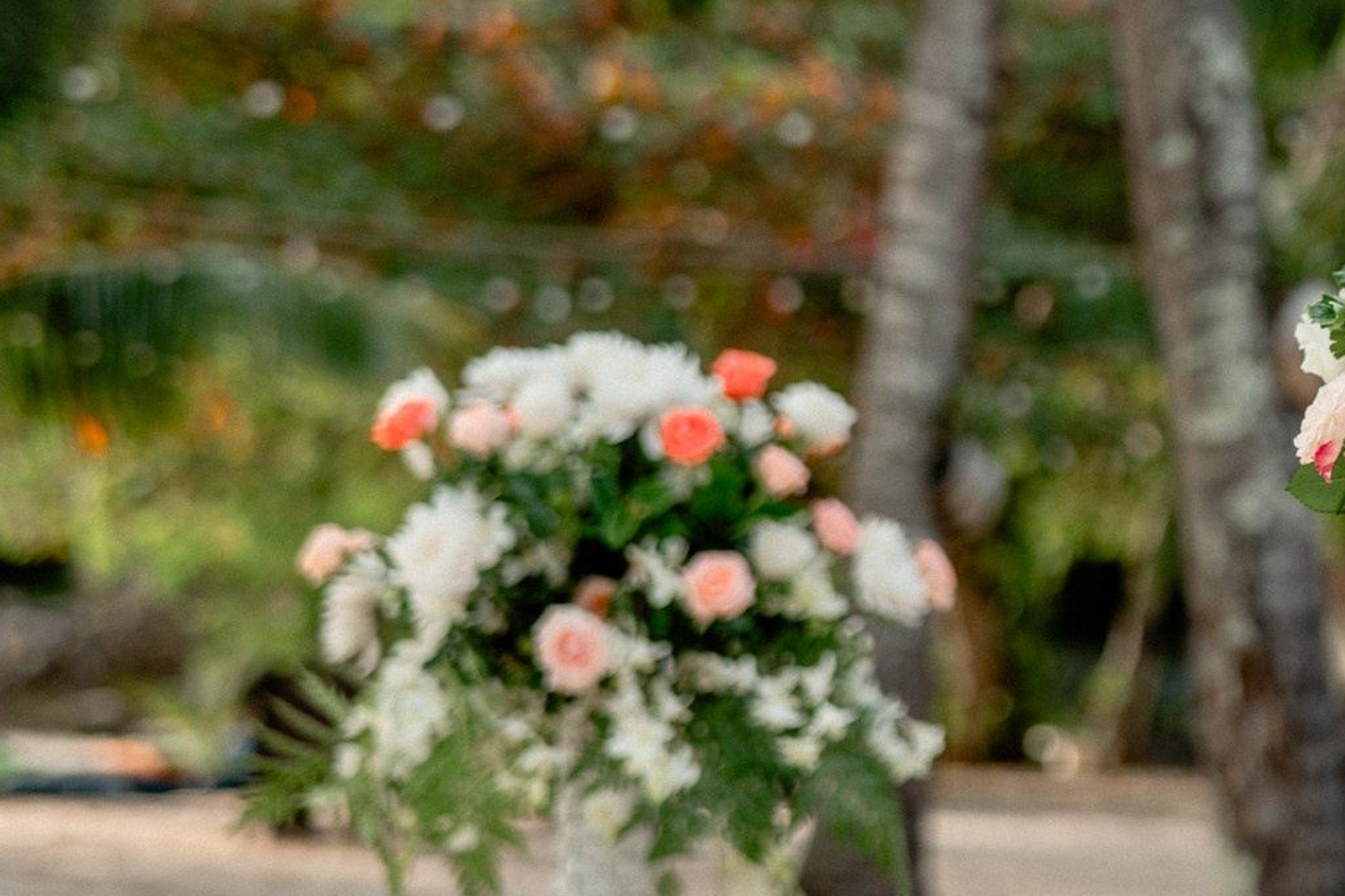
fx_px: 4220
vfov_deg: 12.1
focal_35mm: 113
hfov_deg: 17.6
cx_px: 1369
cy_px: 298
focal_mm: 50
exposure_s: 1/400
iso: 250
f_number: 2.2
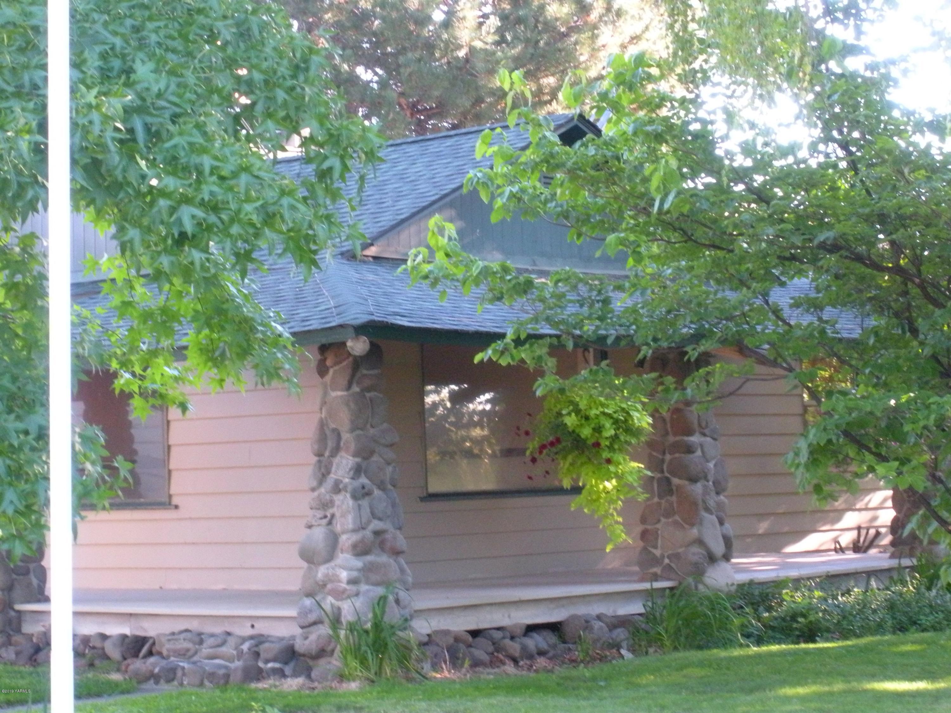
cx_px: 476
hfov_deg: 24.1
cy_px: 356
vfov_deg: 18.2
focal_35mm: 81
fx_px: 2225
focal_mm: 14.2
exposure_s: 1/56.6
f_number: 4.8
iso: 400
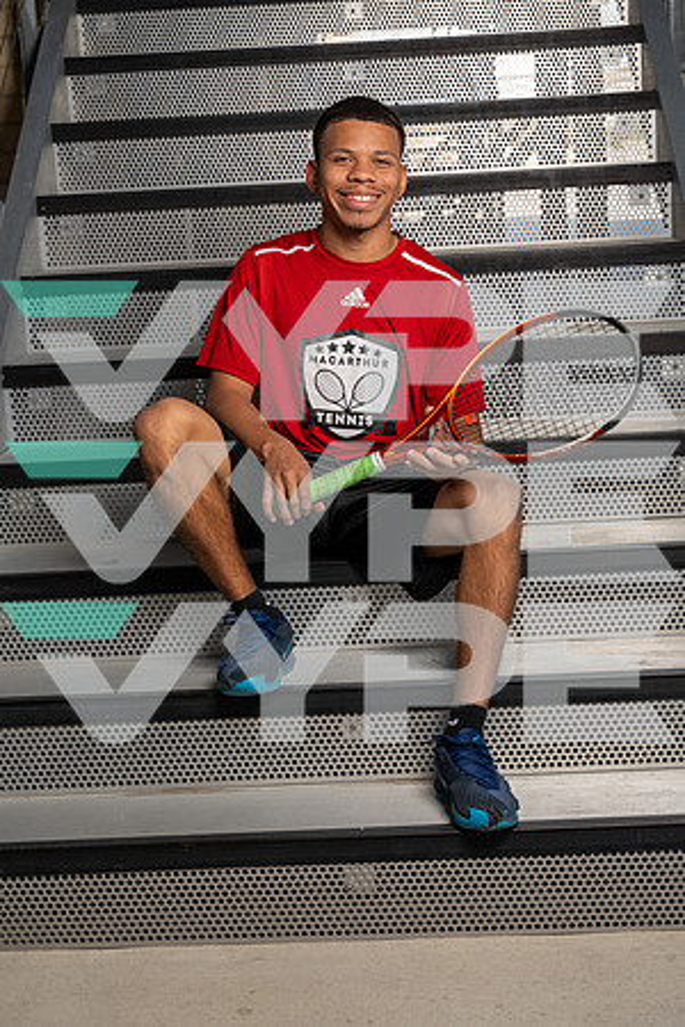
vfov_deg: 28.8
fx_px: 1998
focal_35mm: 70
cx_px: 342
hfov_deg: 19.5
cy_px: 514
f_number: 8
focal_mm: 70
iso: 250
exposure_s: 1/250
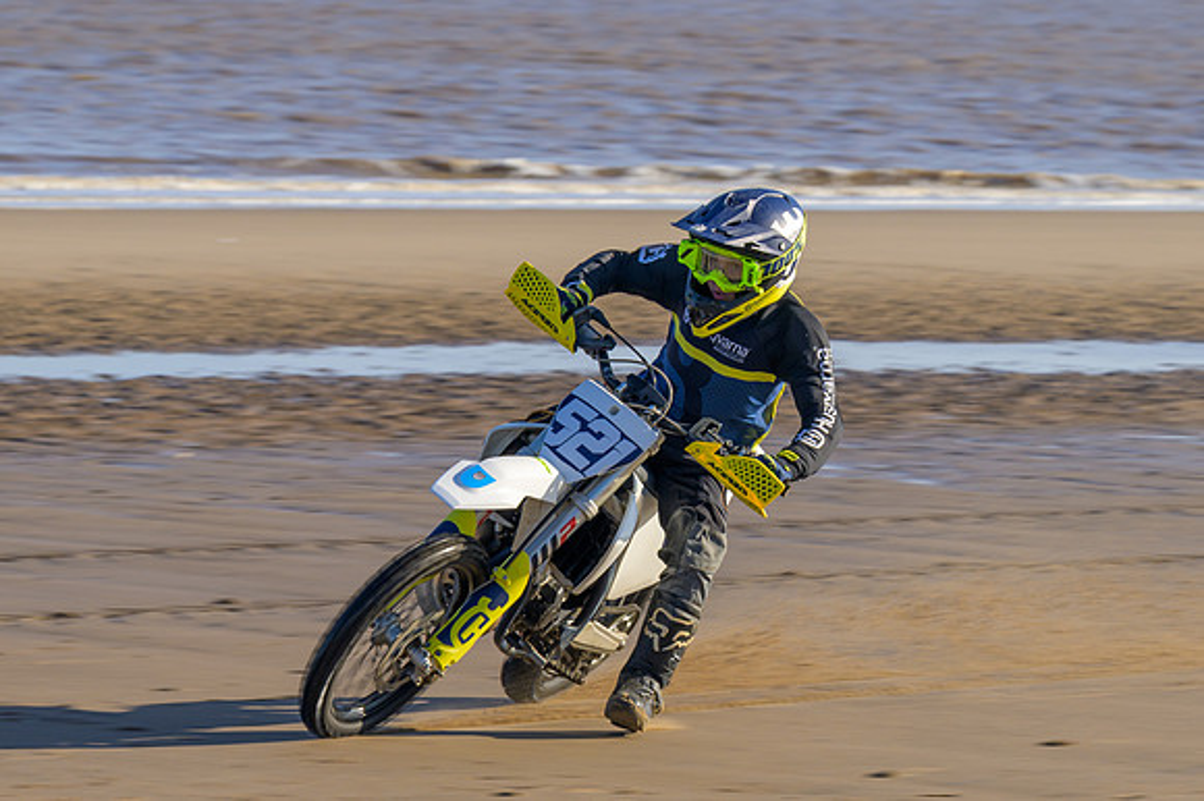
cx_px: 491
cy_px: 522
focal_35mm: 246
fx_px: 8227
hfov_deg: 8.4
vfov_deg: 5.6
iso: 125
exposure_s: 1/320
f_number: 8
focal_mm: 125
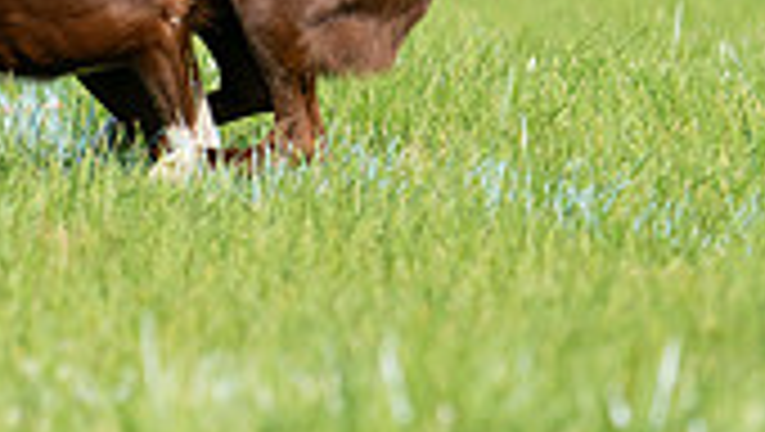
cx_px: 40
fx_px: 23532
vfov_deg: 1.1
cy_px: -187
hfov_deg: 1.9
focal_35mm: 1159
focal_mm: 324
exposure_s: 1/4000
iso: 1250
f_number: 6.3
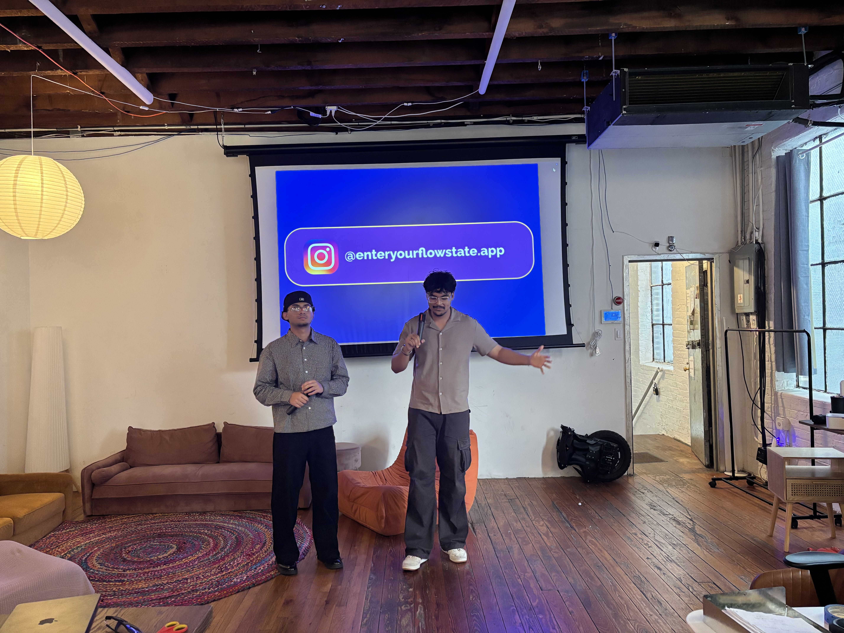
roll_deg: +1.2
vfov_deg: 53.1
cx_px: 422
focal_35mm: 26
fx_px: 634
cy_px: 316
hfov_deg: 67.3
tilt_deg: -0.9
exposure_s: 1/59
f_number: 1.6
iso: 400
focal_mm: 5.96
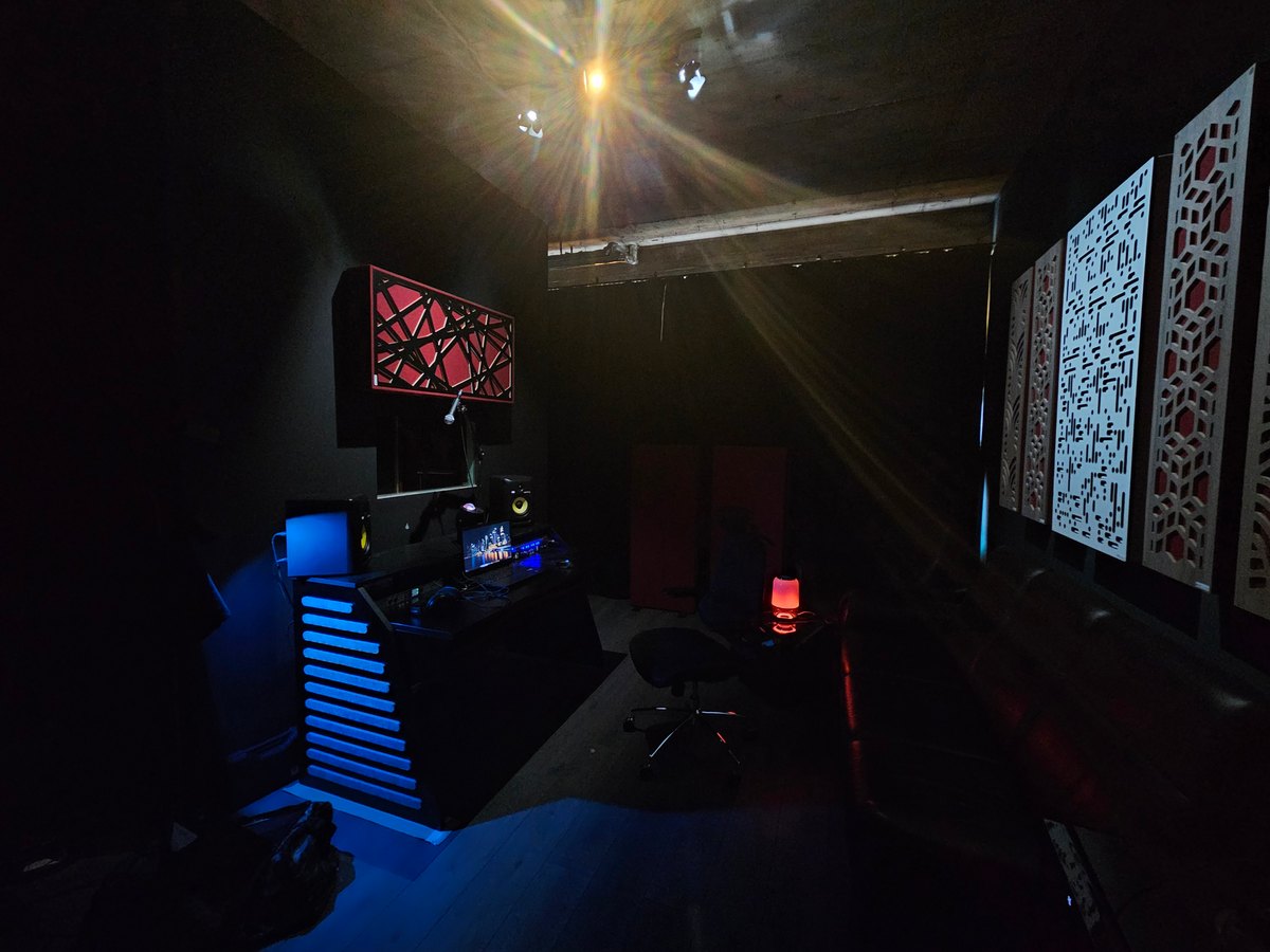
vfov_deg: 89.9
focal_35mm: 13
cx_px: 635
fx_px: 477
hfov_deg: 106.2
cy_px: 476
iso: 500
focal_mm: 2.2
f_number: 2.2
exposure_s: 1/71
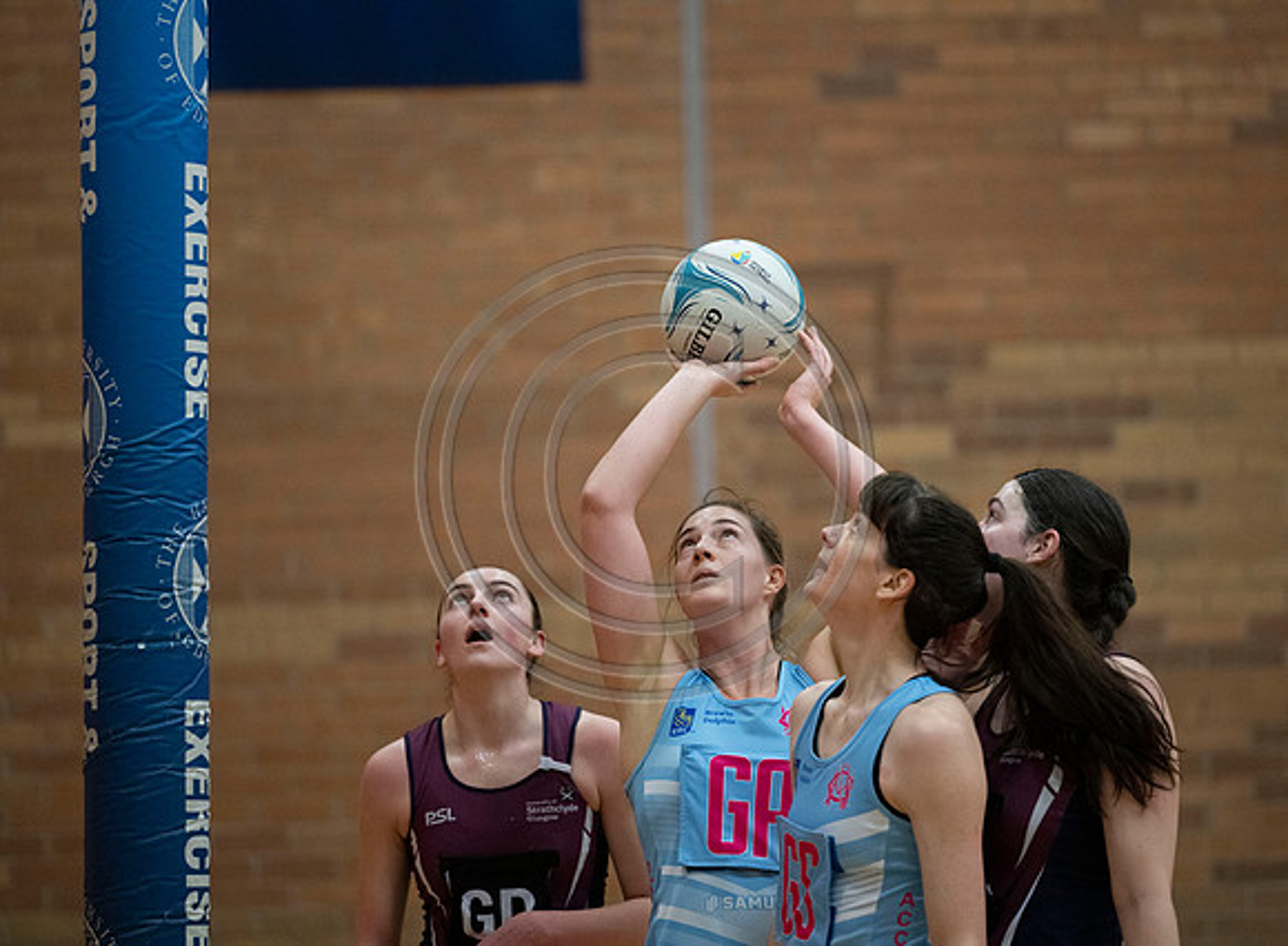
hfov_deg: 9.3
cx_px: 709
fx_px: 7880
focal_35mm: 213
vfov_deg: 6.9
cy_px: 473
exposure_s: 1/1000
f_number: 2.8
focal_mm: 200
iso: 5000
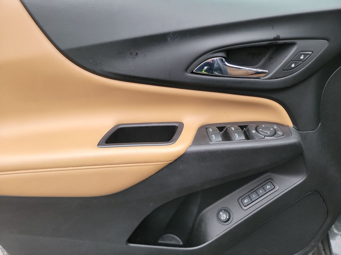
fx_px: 236
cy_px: 128
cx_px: 170
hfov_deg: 71.6
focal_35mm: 24
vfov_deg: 56.8
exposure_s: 1/59
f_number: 1.8
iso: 385
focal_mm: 6.7
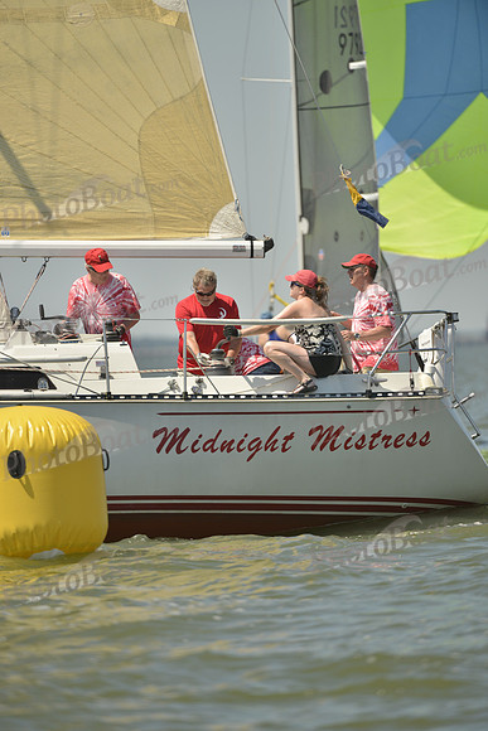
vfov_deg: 5.2
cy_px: 366
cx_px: 244
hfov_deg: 3.4
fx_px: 8128
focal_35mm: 400
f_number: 4.5
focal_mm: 400
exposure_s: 1/1600
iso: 200
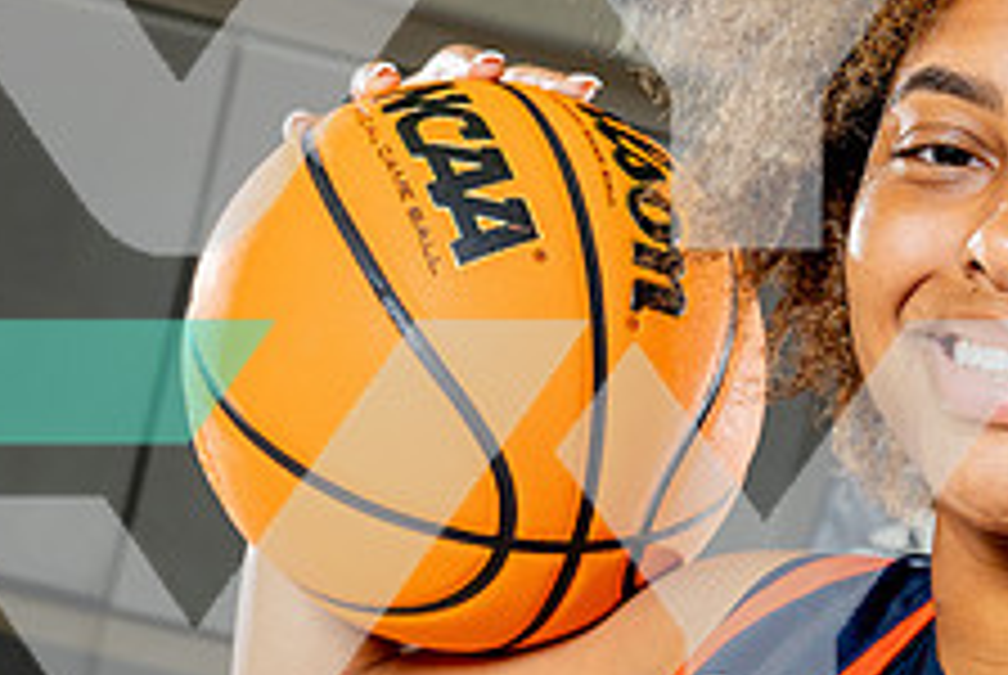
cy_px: 560
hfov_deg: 18.8
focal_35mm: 106
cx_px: 950
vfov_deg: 12.9
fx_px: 2972
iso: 640
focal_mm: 41
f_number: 8
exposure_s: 1/250
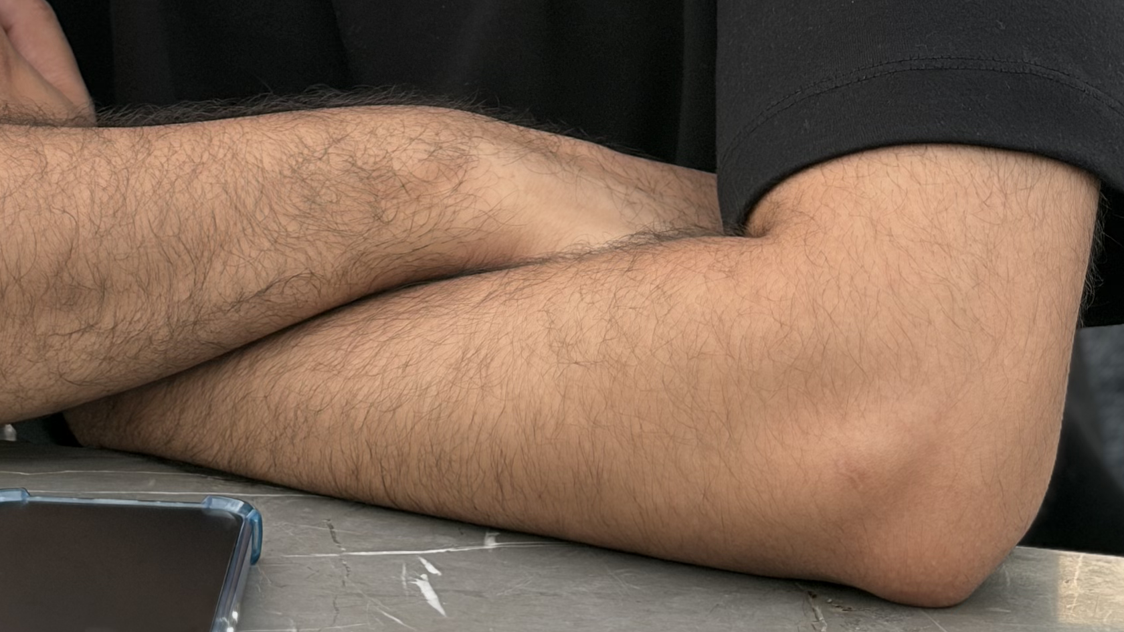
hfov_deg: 15.7
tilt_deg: +0.2
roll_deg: -0.8
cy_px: -432
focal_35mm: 136
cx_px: 250
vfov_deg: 8.6
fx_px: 4053
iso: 50
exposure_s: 1/489
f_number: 1.6
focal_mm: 5.96
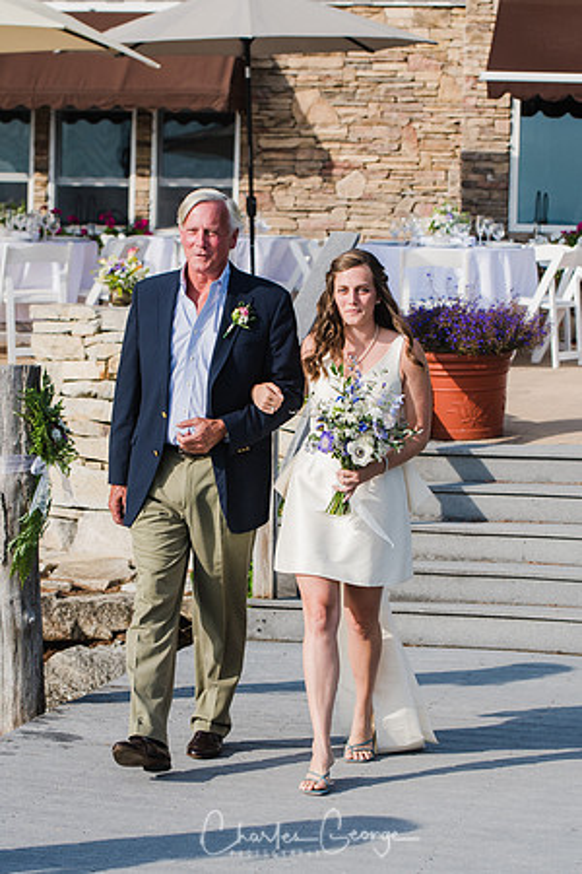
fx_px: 2546
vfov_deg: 19.5
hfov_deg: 13.0
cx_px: 291
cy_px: 437
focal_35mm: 105
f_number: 4
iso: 200
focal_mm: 70
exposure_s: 1/1600
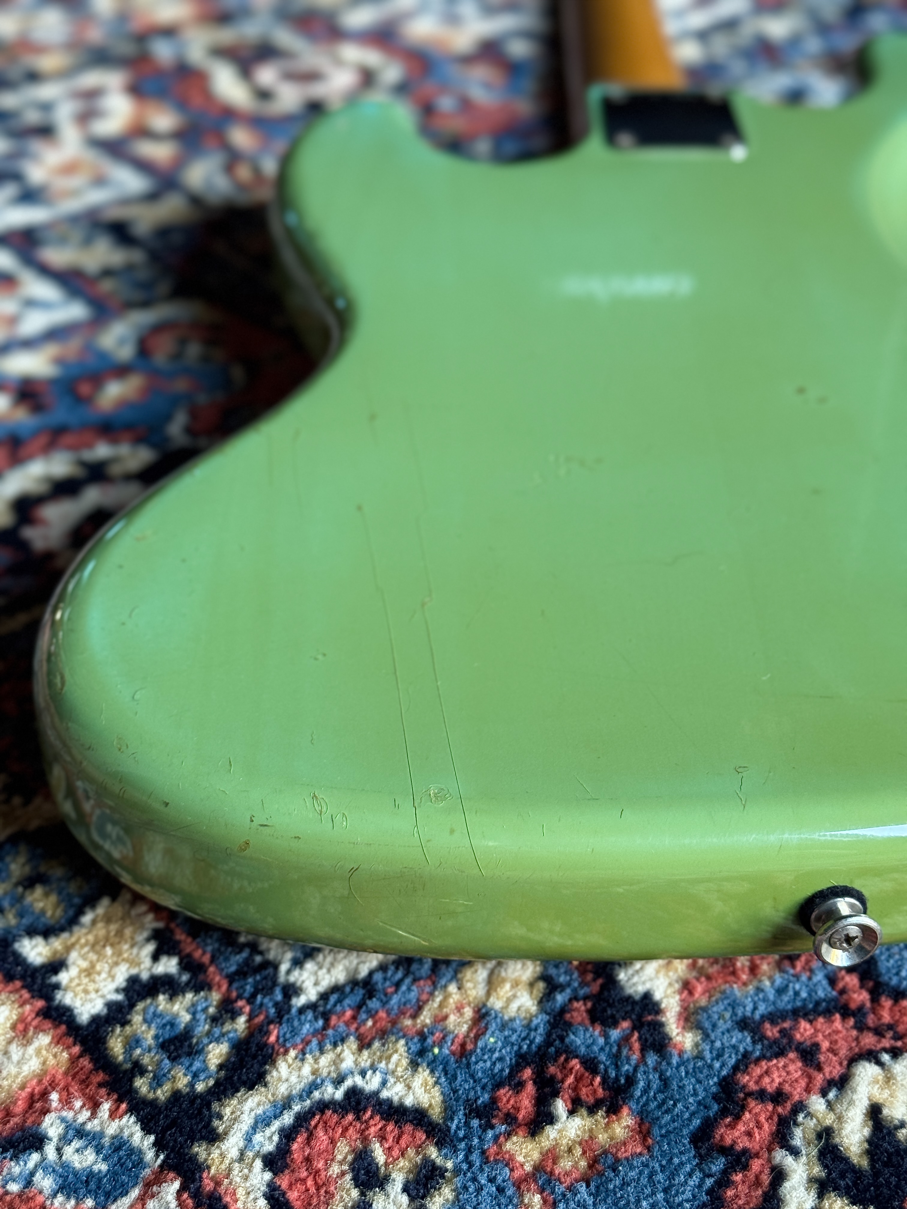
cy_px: 604
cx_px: 454
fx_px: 1677
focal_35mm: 48
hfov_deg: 30.3
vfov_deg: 39.7
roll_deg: +1.1
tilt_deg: -34.9
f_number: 1.78
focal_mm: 6.76
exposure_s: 1/40
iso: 320
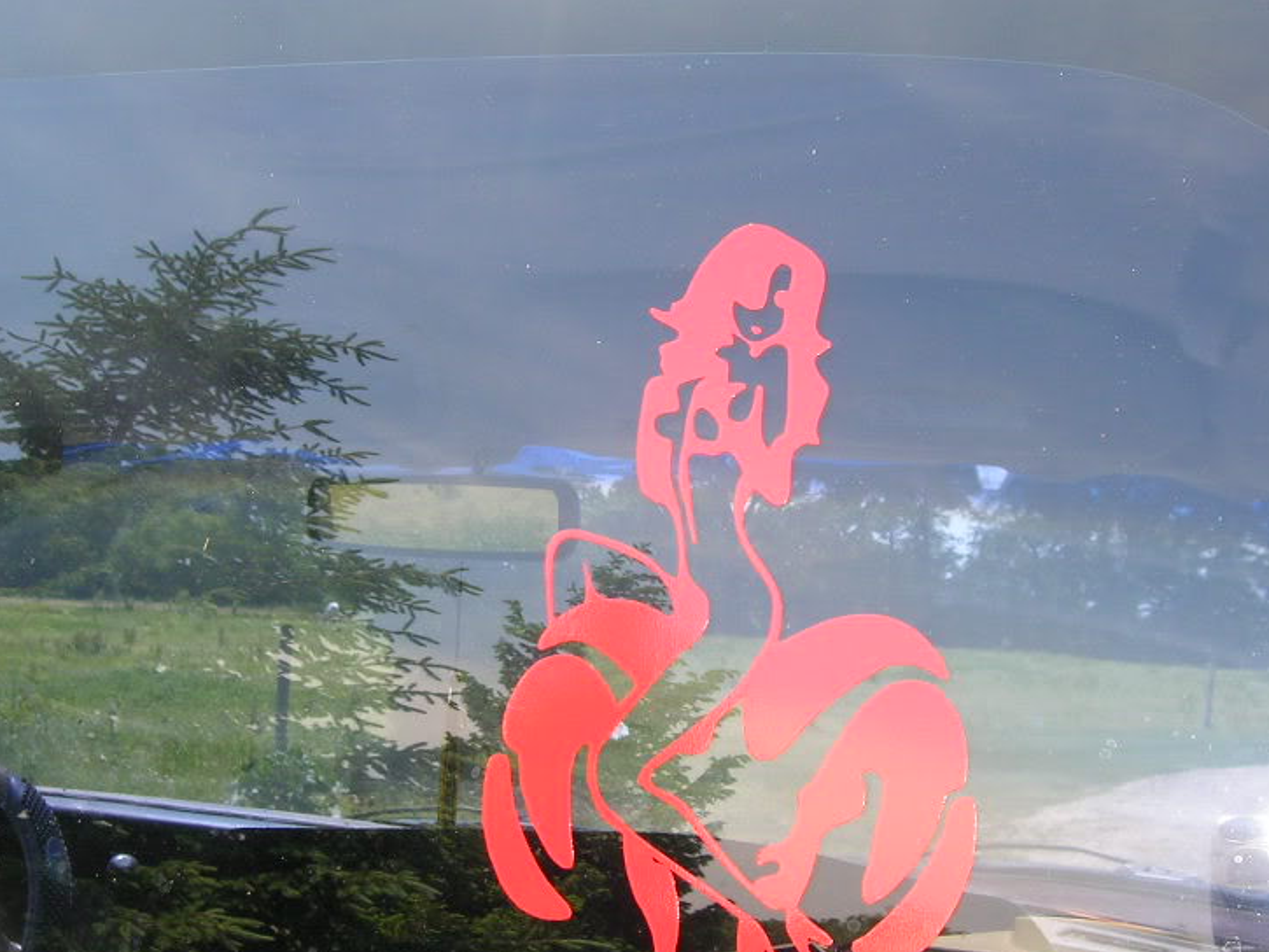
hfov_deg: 39.6
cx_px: 721
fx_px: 1760
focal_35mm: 48
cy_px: 572
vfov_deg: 30.2
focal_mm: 5.7
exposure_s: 1/45.4
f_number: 4.9
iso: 50
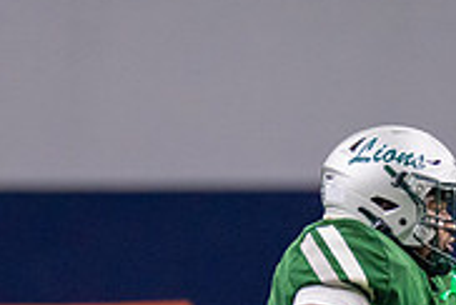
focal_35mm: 1173
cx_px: 641
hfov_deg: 1.8
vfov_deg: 1.2
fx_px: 14882
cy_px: 266
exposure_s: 1/1000
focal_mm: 200
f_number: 2.8
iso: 2000
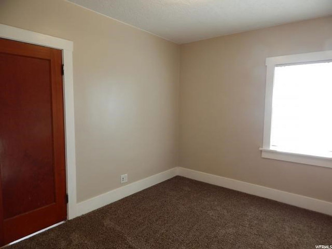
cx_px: 166
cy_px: 124
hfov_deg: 73.9
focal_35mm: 23
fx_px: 221
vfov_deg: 58.9
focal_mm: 4
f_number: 3
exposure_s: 1/30
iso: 140
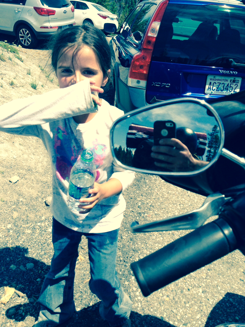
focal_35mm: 33
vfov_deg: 55.4
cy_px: 164
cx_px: 122
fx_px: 311
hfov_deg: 42.9
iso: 50
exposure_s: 1/1695
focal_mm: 4.12
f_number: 2.4
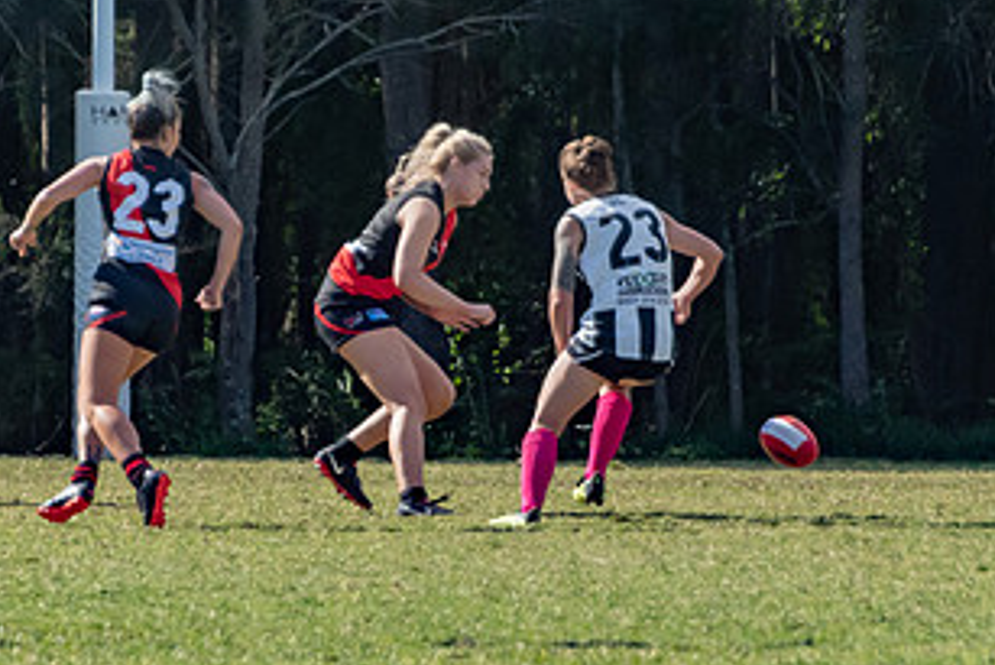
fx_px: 23752
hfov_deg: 2.4
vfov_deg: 1.6
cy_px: 418
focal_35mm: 859
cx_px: 275
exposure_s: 1/3200
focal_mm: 250
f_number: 6.3
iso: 800
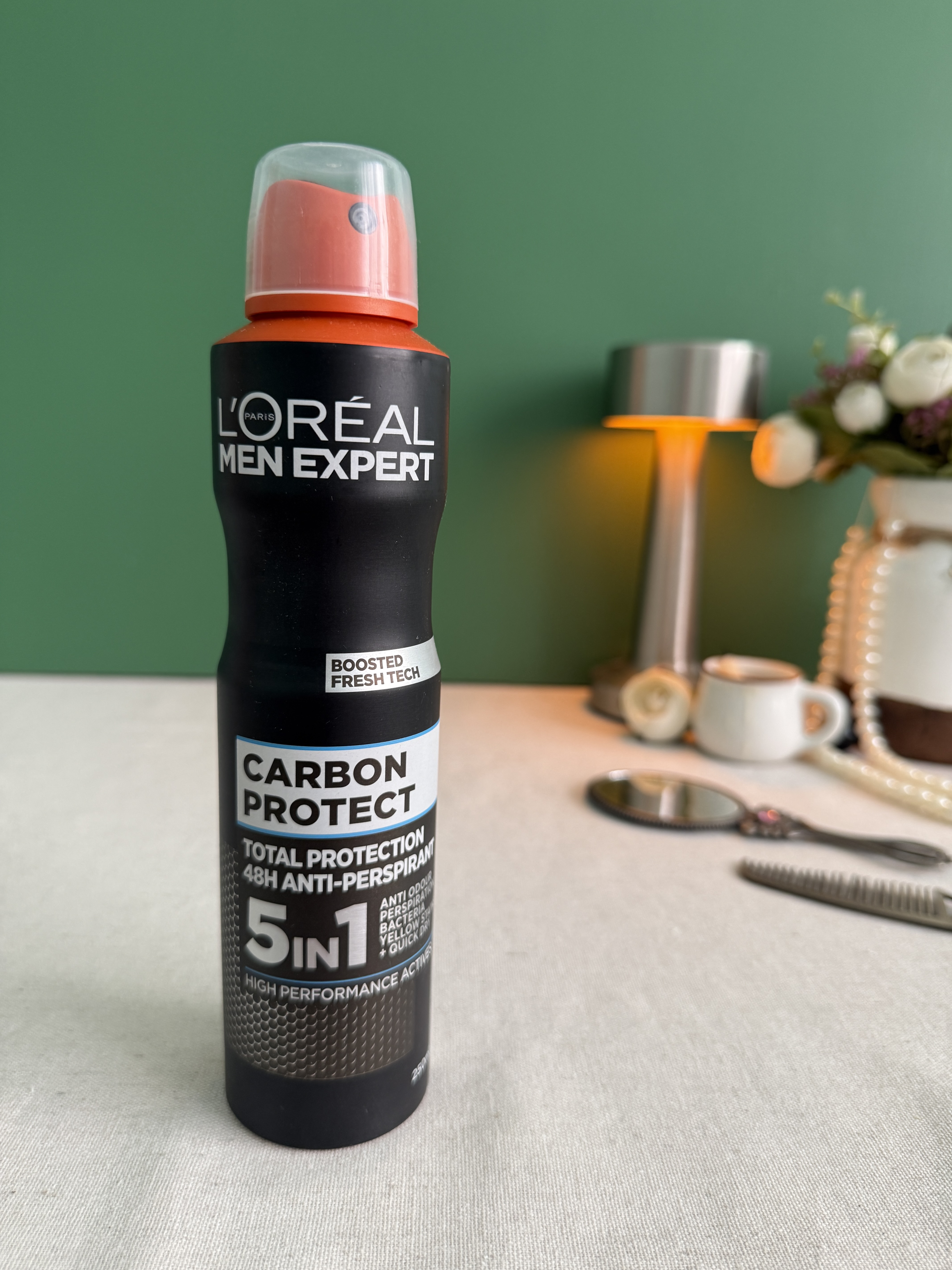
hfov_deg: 56.8
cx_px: 476
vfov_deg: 71.6
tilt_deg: -9.9
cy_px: 635
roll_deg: -1.7
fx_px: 880
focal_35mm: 24
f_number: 1.78
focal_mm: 6.76
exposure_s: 1/121
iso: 160
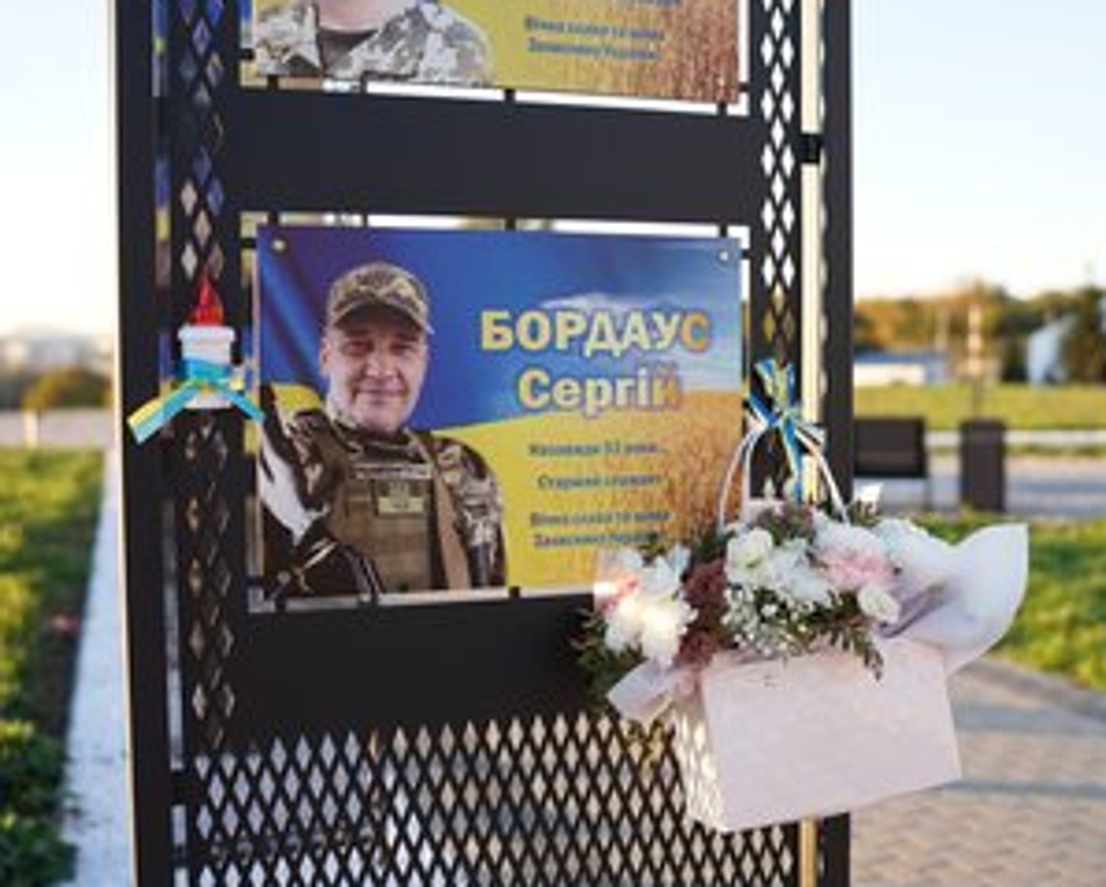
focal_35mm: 44
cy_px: 442
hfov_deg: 41.6
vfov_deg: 34.2
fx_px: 1442
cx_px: 705
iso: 320
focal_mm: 35
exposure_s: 1/640
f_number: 2.5
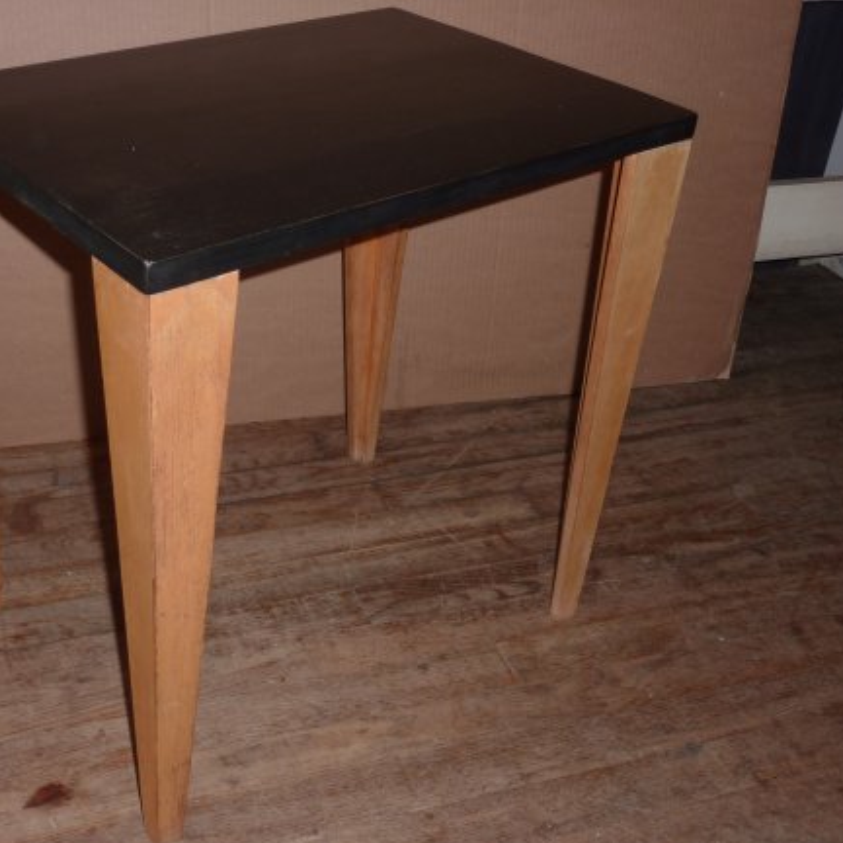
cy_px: 437
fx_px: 1185
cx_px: 301
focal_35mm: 43
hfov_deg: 38.8
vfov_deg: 39.2
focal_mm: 5.7
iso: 80
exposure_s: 1/30
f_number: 3.5
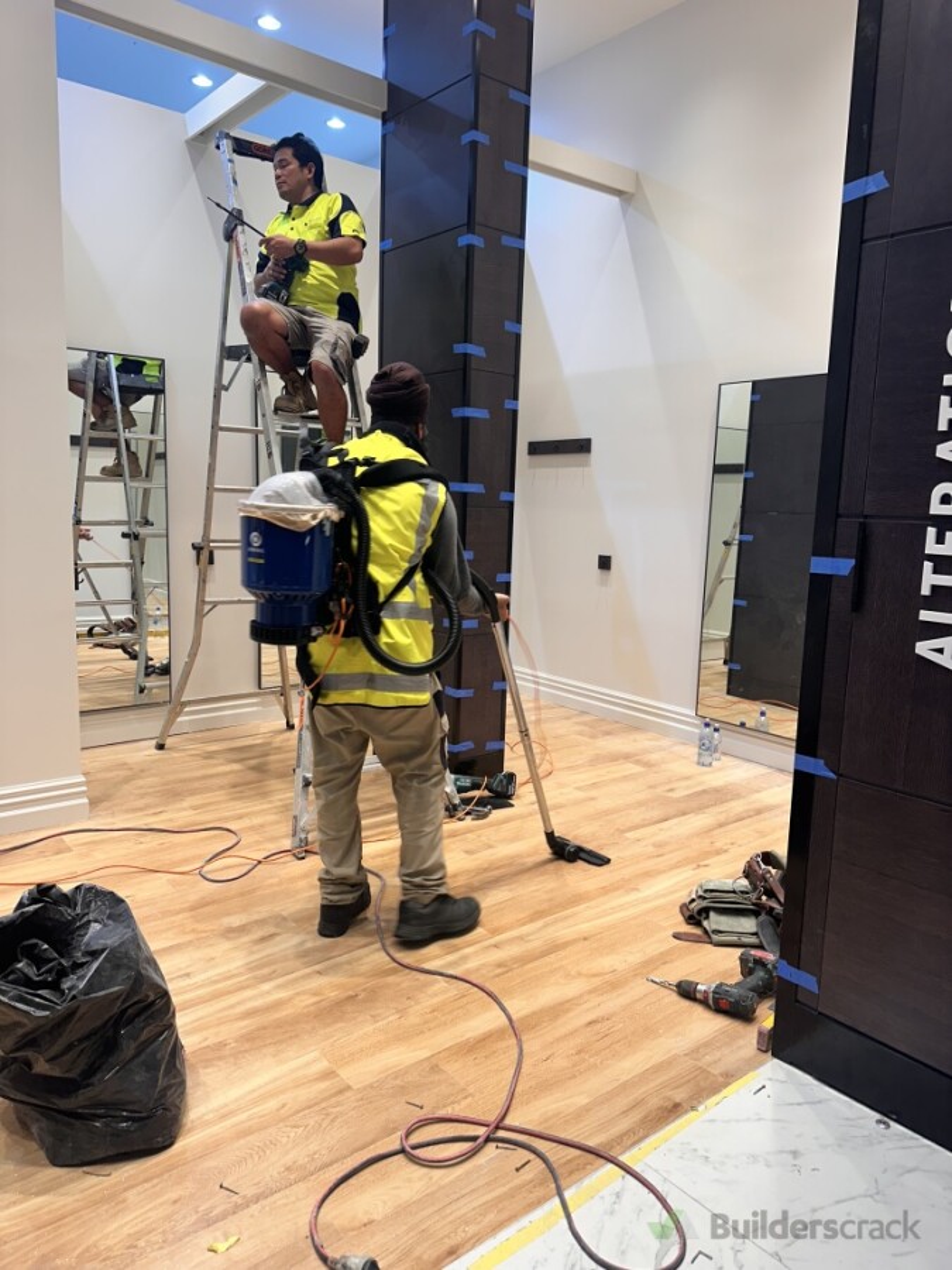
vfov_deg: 71.6
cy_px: 635
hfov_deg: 56.8
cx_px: 476
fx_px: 880
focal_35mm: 24
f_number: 1.78
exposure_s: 1/100
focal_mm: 6.86
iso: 64
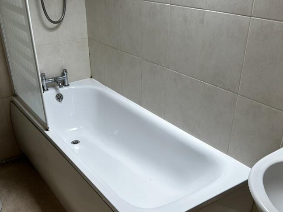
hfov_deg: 48.9
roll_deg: -0.4
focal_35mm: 38
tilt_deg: -28.7
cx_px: 125
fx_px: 311
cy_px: 141
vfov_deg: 37.3
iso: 160
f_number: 1.78
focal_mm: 6.86
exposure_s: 1/50
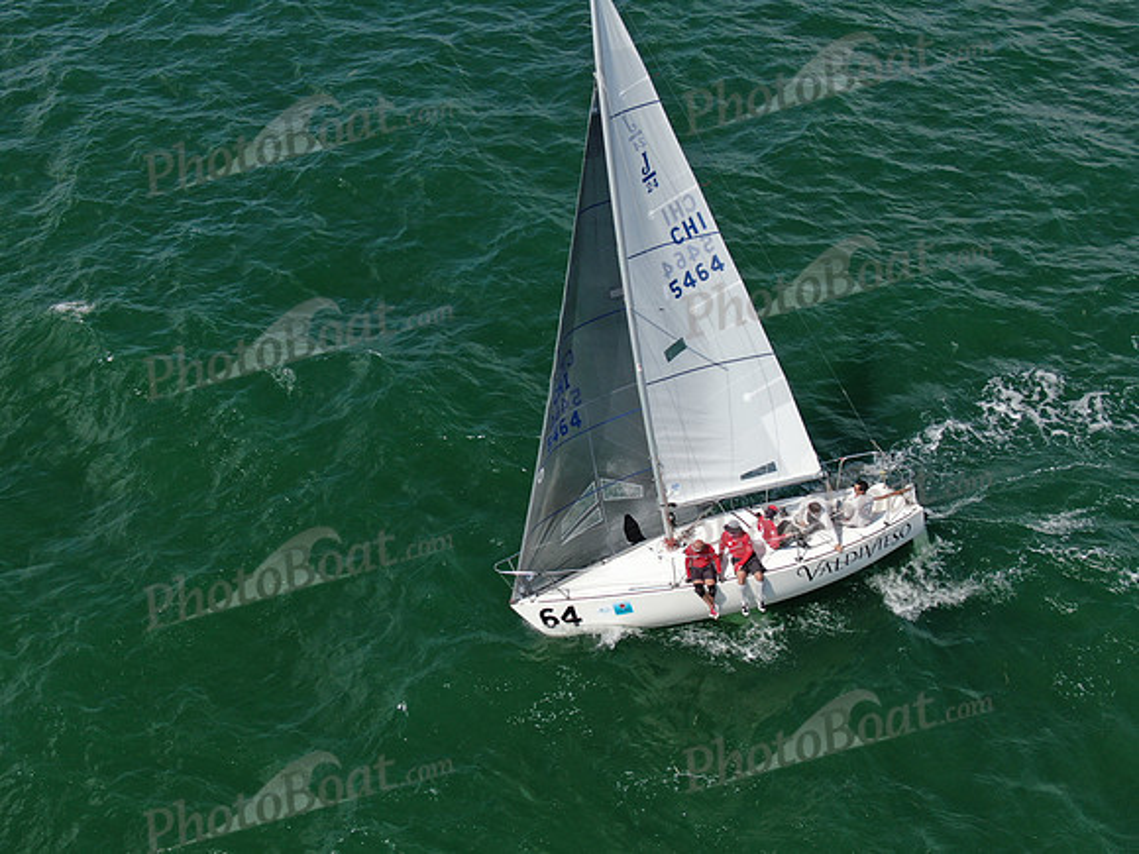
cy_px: 427
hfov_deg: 39.7
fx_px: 1579
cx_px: 570
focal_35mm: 48
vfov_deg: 30.3
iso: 100
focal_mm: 8.6
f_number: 3.8
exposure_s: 1/800
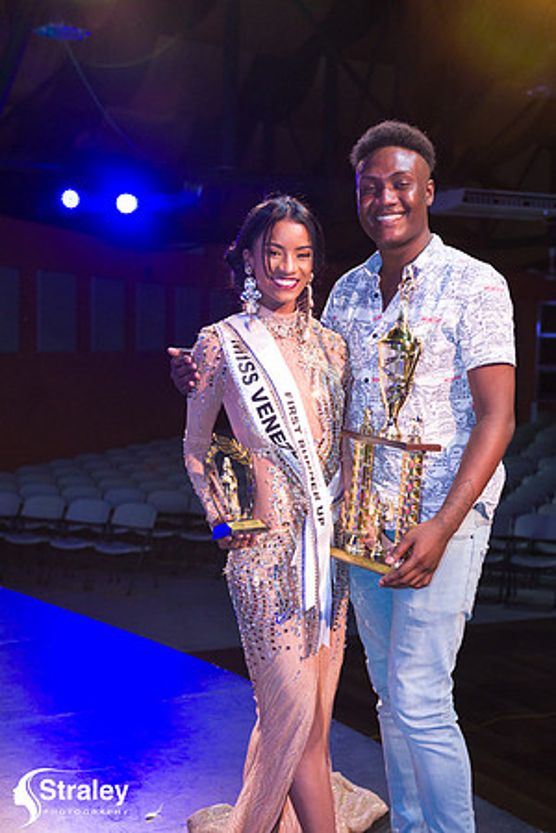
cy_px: 416
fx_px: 1344
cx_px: 278
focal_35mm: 58
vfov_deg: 34.5
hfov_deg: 23.4
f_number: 5
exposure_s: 1/160
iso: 4000
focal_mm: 58
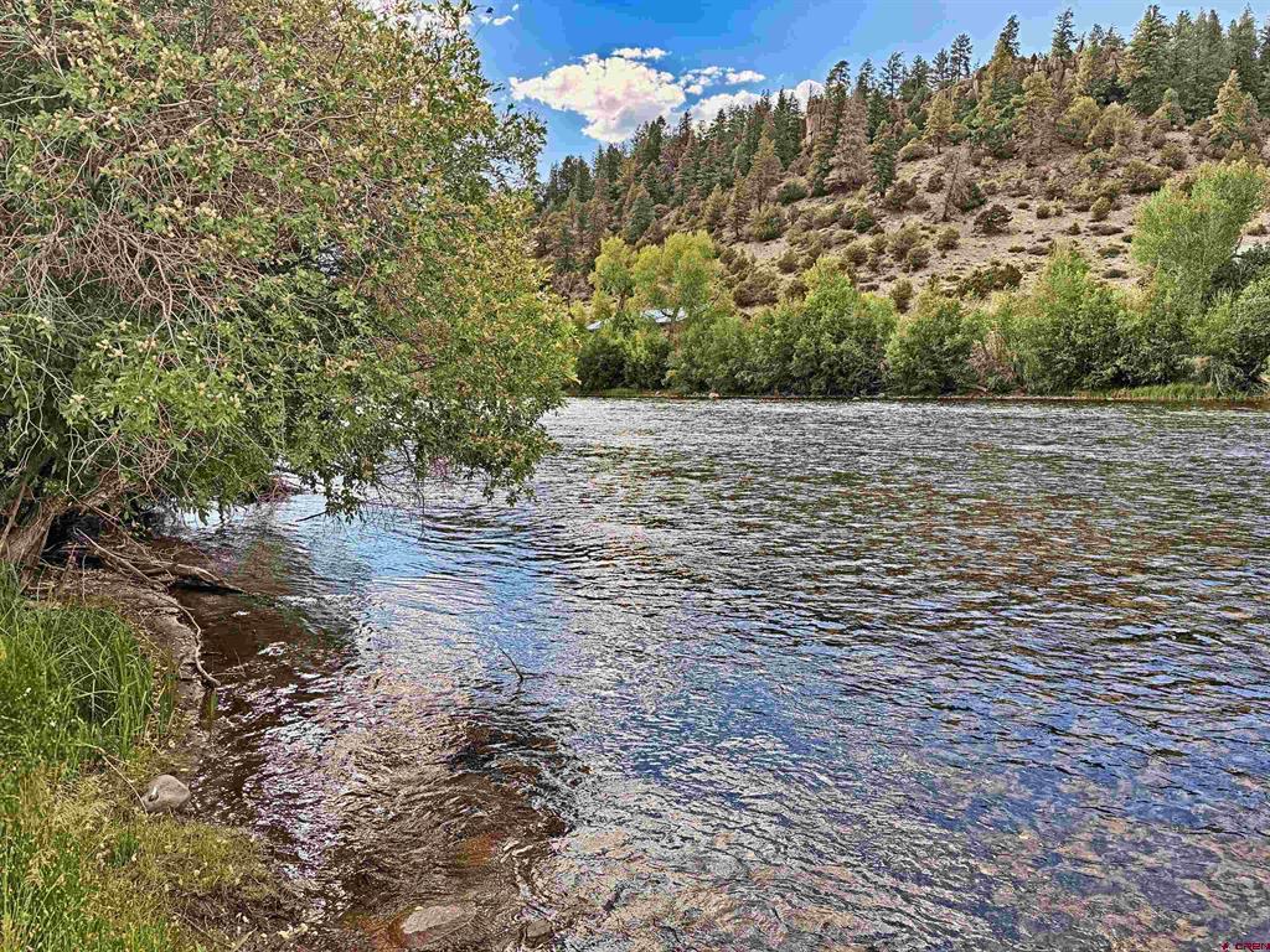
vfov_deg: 56.8
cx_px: 635
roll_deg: +1.2
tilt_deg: -6.8
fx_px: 881
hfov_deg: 71.6
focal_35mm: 24
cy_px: 476
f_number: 1.78
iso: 100
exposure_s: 1/1250
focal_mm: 6.76
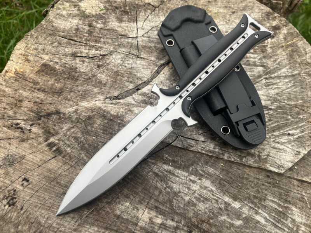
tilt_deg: -55.7
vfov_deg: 53.1
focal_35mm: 26
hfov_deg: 67.3
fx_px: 234
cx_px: 156
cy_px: 116
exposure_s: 1/122
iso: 40
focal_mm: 5.1
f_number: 1.6
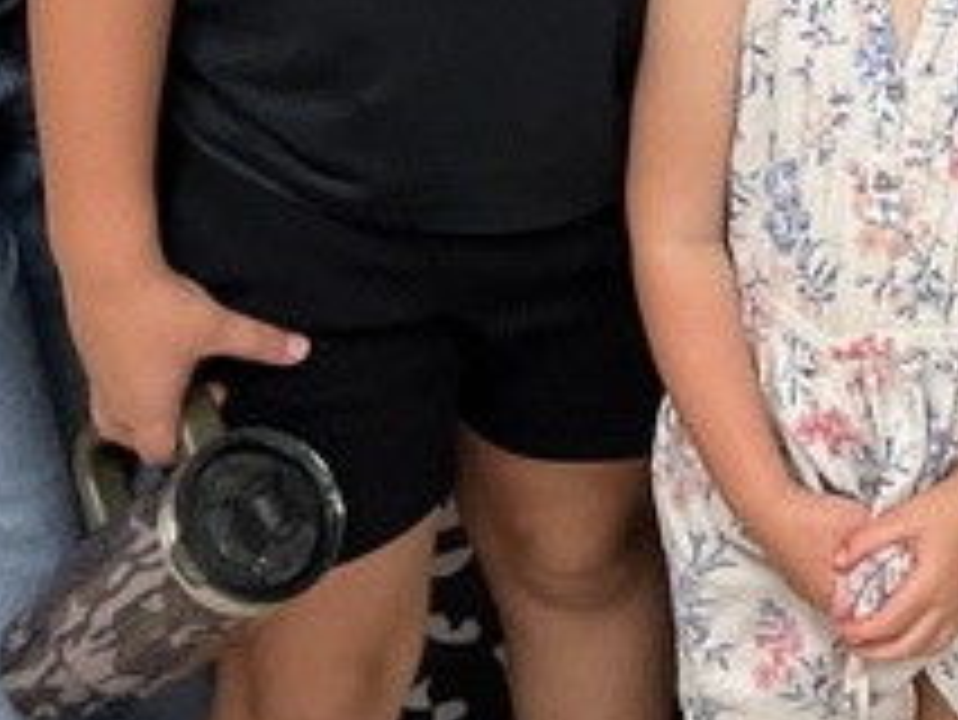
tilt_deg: -17.3
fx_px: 3461
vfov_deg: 11.2
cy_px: -526
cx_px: 1322
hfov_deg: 14.9
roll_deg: -2.4
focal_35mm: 125
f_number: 1.6
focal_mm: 5.1
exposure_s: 1/60
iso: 250
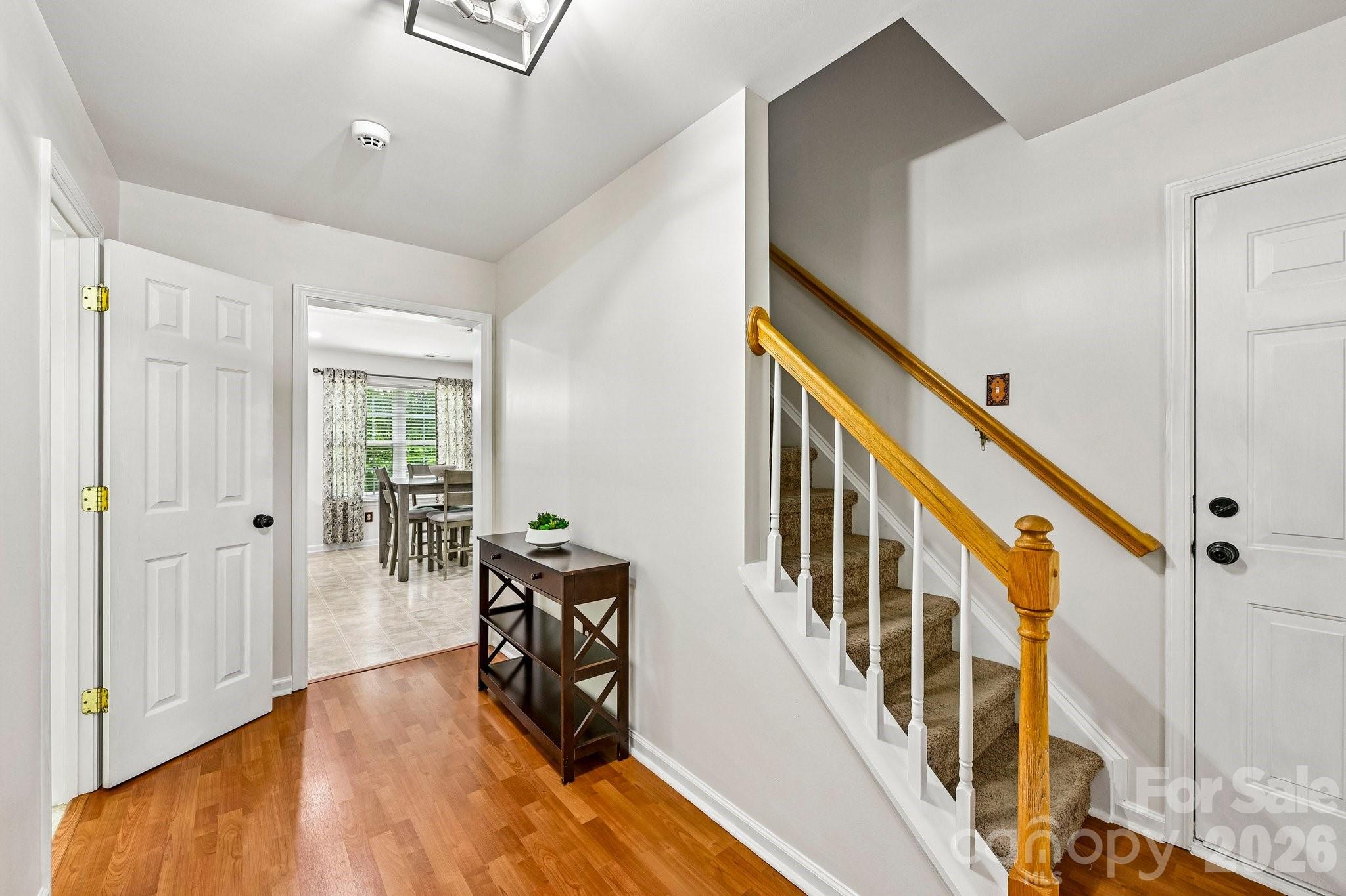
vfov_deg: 81.2
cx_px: 673
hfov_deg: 104.3
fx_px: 523
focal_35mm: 14
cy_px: 448
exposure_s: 1/15
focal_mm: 14
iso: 320
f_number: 8
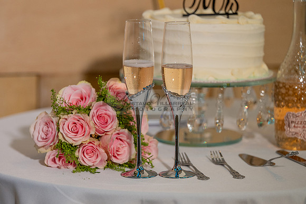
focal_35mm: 184
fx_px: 1567
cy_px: 116
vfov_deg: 7.5
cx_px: 119
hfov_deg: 11.1
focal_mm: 150
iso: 1600
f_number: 3.2
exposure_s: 1/200
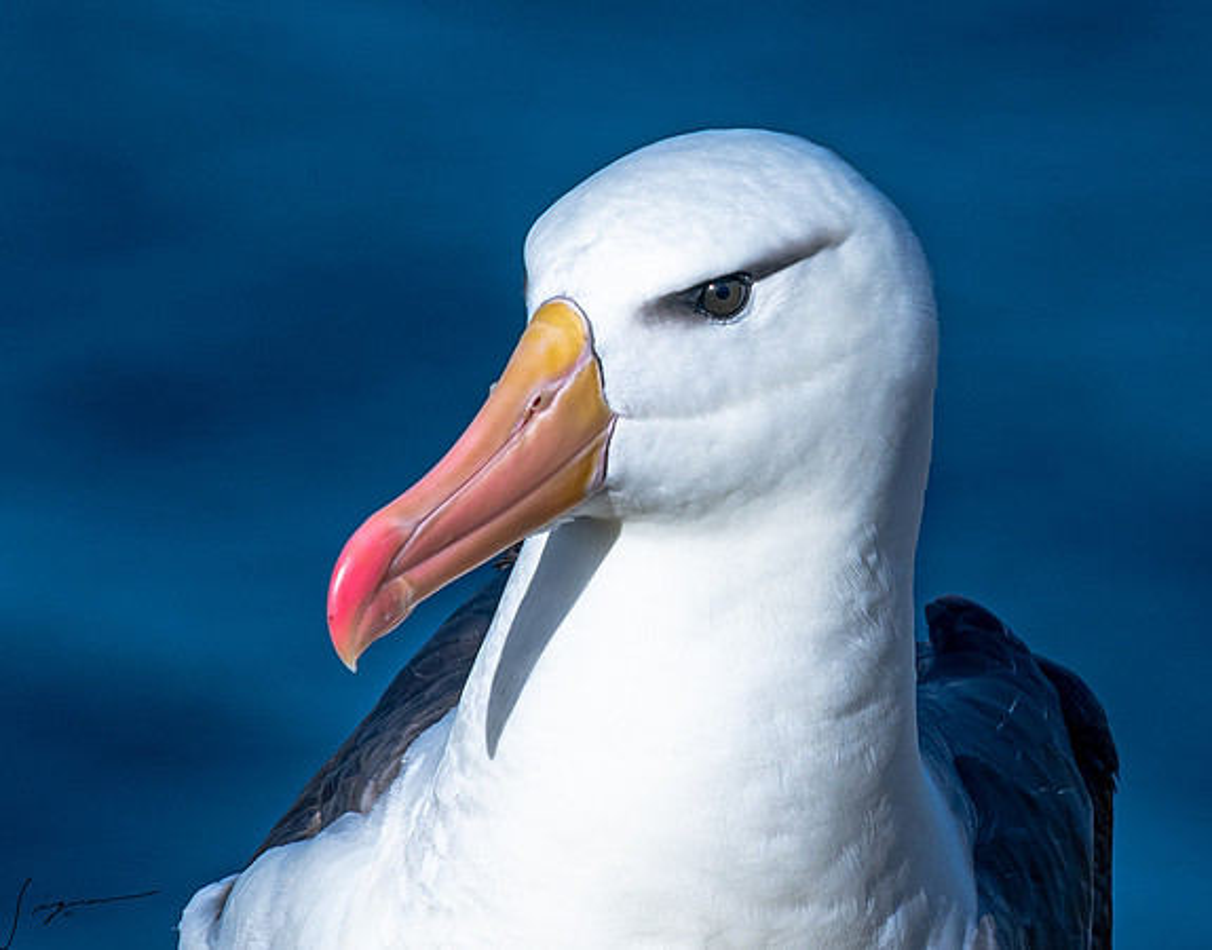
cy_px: 575
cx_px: 1275
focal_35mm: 1097
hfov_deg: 1.8
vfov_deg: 1.4
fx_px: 39044
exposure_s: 1/640
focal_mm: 300
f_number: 8
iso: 110
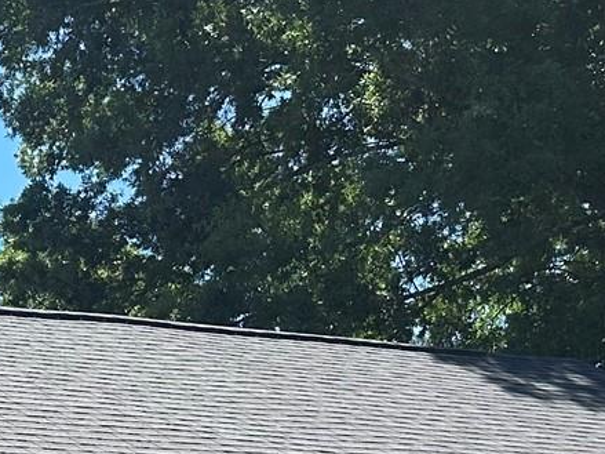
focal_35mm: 112
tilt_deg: +0.0
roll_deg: +0.8
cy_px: 813
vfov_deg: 12.2
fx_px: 1957
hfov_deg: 16.4
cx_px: -240
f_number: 1.78
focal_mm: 6.86
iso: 80
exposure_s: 1/3597
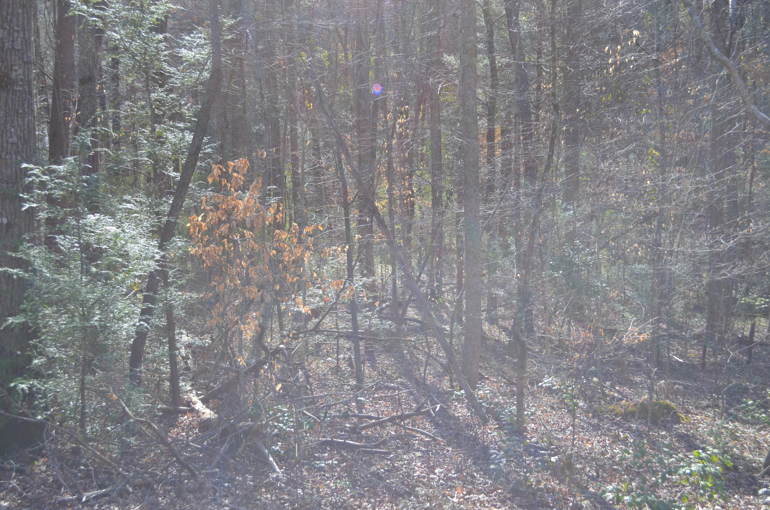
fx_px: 1025
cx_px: 385
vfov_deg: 28.0
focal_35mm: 48
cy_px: 255
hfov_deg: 41.2
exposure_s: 1/250
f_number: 5.6
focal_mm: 32
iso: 220
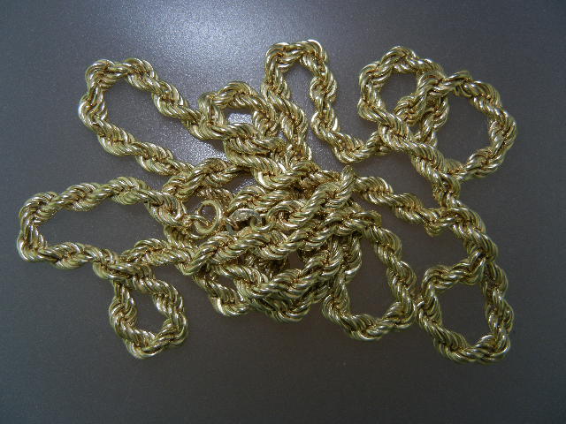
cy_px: 212
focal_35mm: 34
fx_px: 556
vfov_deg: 41.8
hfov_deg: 54.0
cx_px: 283
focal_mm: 6.2
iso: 258
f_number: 7.2
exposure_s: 1/30
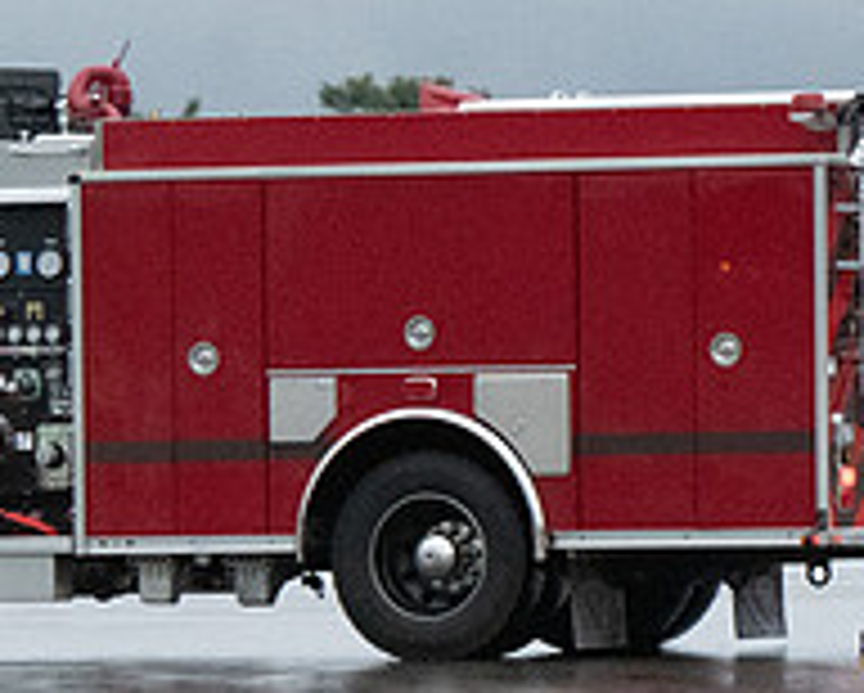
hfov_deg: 2.9
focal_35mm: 668
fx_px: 17099
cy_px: 339
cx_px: 310
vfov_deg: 2.3
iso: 8000
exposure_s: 1/8000
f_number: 6.3
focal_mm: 175
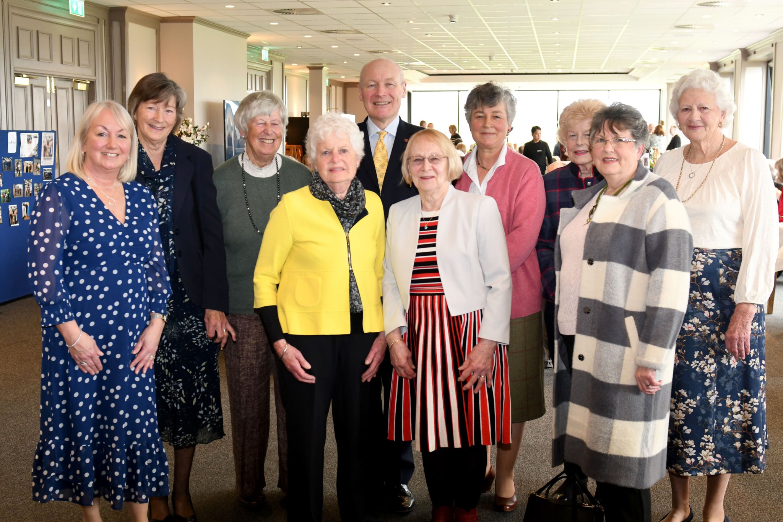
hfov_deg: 42.3
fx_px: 1011
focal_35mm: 46
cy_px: 261
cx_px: 392
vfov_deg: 28.9
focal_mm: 31
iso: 640
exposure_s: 1/50
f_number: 4
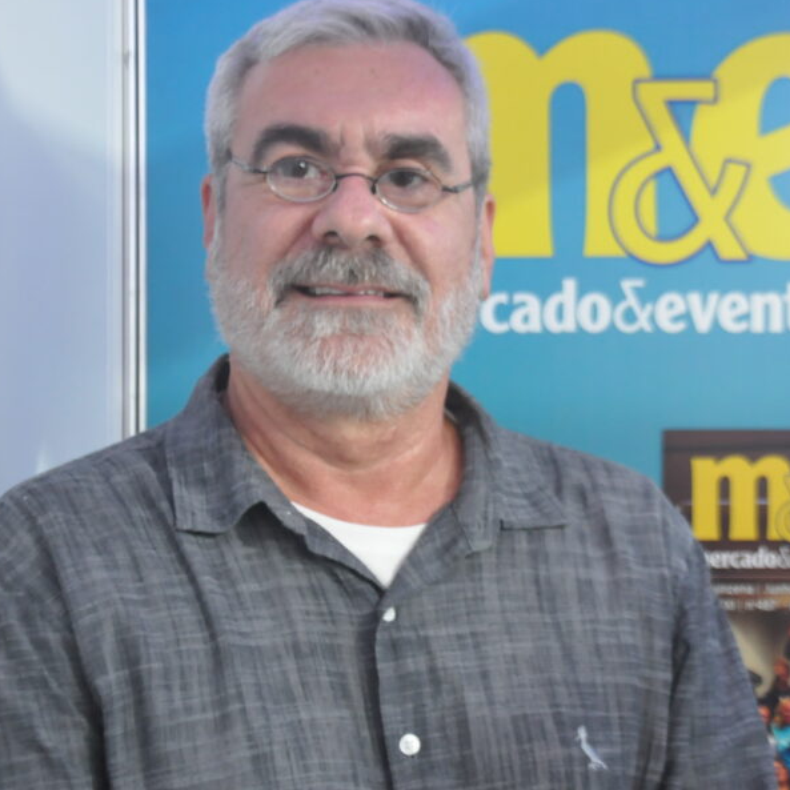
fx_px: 1704
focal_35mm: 66
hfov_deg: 26.0
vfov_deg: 26.1
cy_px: 413
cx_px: 476
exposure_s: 1/20
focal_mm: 30
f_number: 7.1
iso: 1250
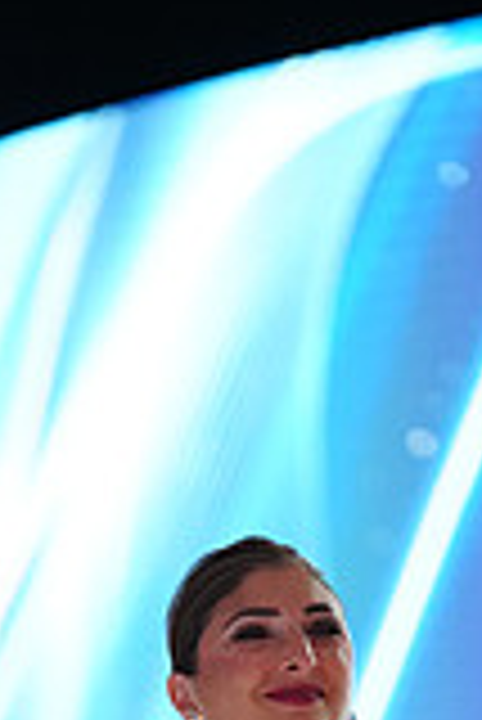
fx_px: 11021
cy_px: 1287
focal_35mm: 550
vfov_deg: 3.7
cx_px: 38
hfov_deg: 2.5
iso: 1250
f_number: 2.8
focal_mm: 152
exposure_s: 1/500
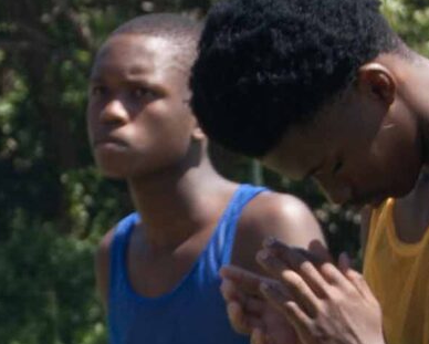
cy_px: 325
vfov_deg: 3.2
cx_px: -200
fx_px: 6137
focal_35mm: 483
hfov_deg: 4.0
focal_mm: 52
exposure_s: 1/160
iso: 100
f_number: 6.3
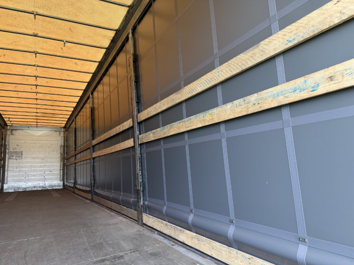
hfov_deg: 71.6
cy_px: 132
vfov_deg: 56.8
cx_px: 177
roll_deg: +4.0
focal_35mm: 24
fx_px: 245
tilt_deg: +6.6
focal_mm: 6.76
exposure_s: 1/121
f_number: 1.78
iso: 80
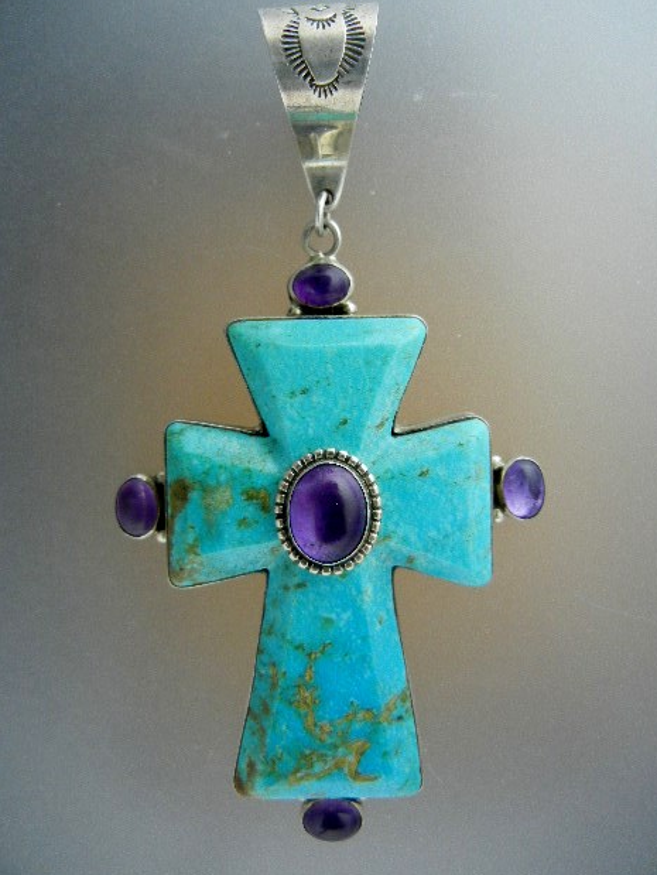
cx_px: 338
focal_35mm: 31
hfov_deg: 45.5
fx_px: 784
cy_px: 428
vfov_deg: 58.3
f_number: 3.5
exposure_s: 1/32.3
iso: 400
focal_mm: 5.4
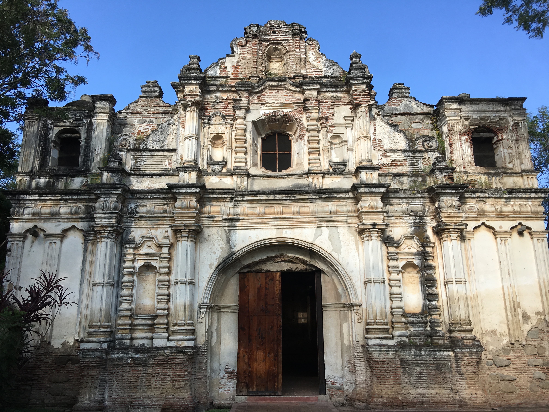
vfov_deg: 48.2
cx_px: 274
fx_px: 460
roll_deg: -0.6
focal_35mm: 29
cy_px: 206
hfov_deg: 61.7
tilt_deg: +17.2
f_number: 2.2
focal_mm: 4.15
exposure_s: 1/761
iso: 25
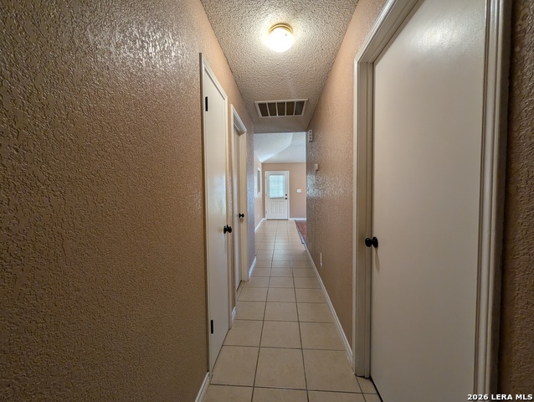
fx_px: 185
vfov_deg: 94.6
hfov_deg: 110.5
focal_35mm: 12
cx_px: 267
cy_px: 201
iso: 68
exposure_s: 1/60
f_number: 1.7
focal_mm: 2.02
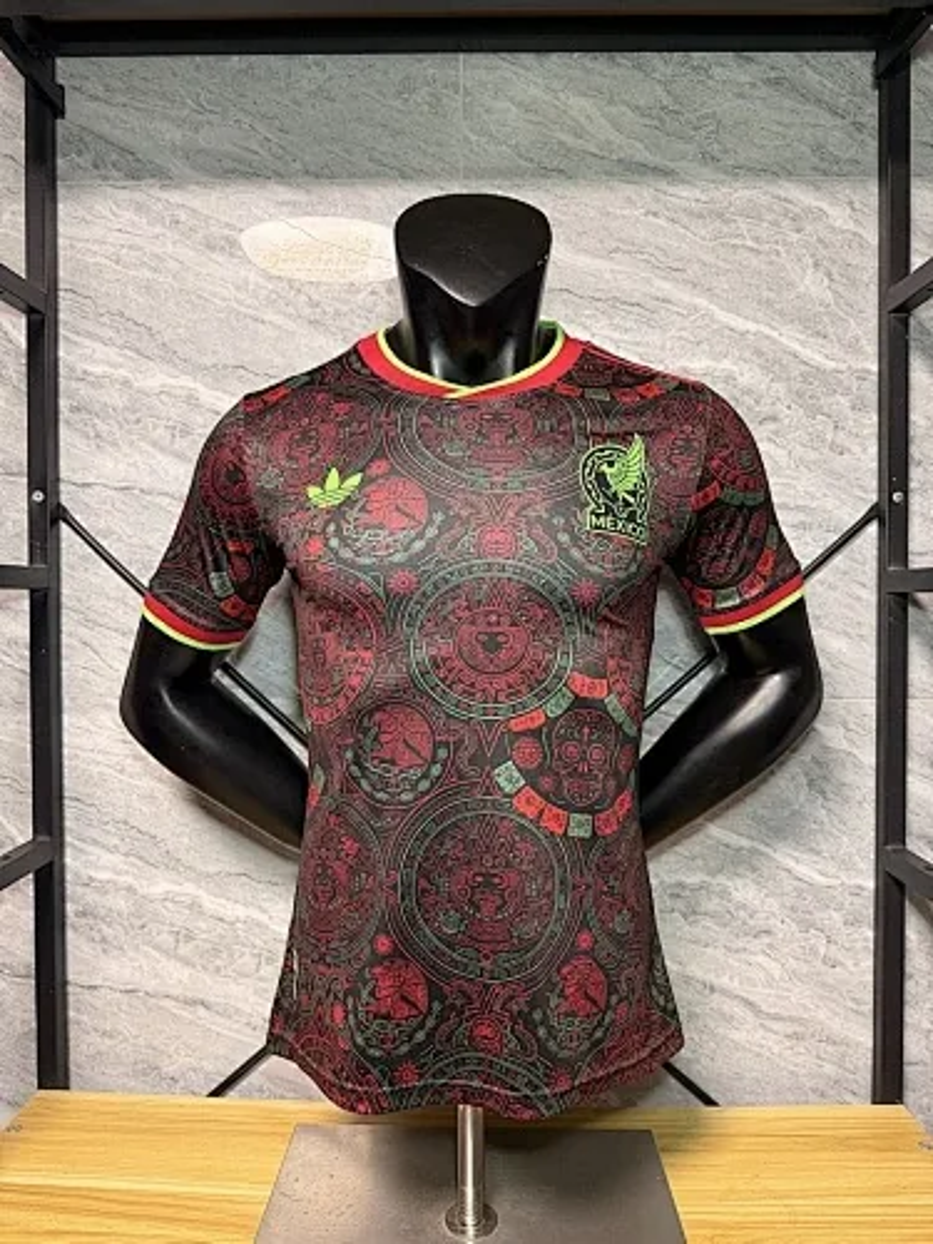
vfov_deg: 71.6
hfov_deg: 56.8
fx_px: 862
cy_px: 622
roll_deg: -0.6
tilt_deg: -1.0
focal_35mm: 24
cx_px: 466
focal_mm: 6.76
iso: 250
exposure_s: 1/50
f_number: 1.78
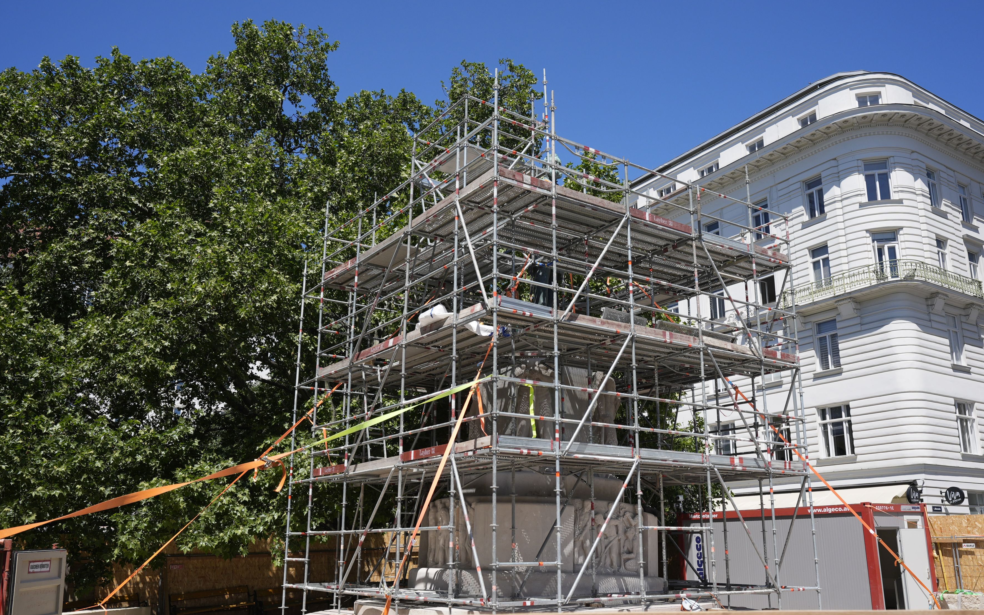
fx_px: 831
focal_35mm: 31
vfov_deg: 40.6
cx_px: 528
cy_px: 323
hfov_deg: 61.2
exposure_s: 1/1600
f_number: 5.6
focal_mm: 27
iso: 320
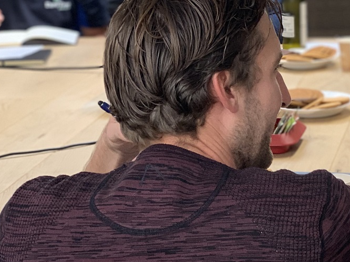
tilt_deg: -9.8
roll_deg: +0.2
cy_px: 62
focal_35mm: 125
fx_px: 1263
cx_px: 374
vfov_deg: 11.8
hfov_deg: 15.4
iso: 80
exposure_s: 1/60
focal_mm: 6
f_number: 2.4
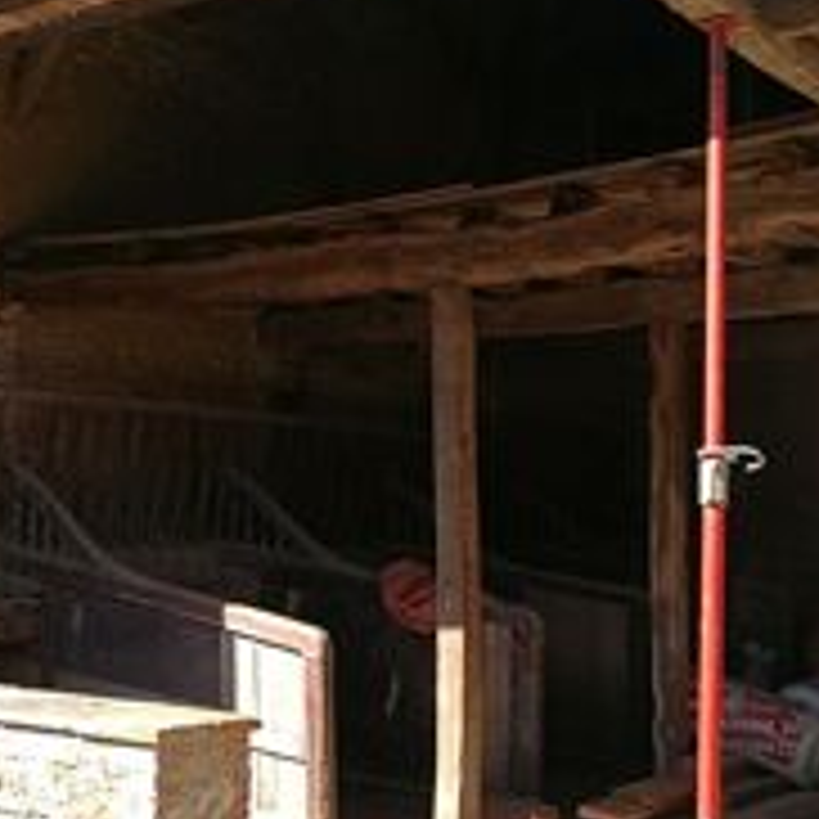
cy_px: 385
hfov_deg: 30.5
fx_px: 1499
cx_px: 328
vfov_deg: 30.6
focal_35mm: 56
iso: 50
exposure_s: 1/401
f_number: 2.2
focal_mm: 3.95
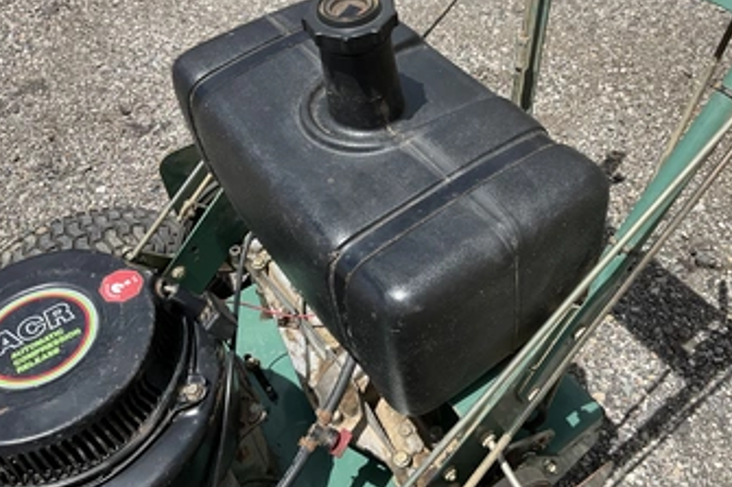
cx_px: 426
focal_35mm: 36
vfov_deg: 36.6
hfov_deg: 52.9
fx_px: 732
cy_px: 179
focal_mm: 3
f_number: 1.8
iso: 25
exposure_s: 1/1730
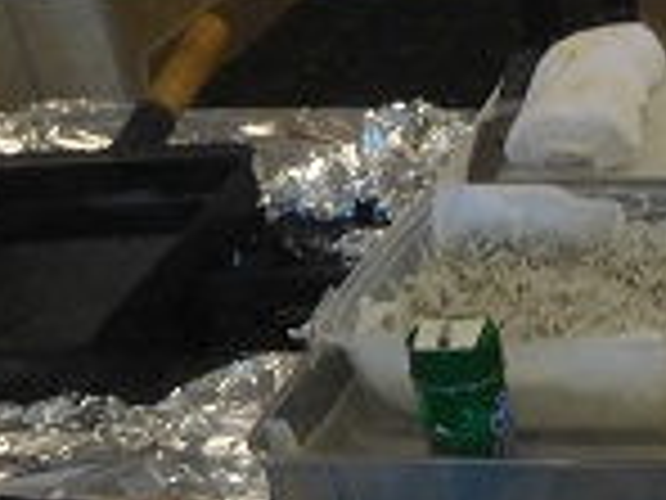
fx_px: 1501
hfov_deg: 23.0
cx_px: 790
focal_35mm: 78
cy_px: 721
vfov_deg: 17.3
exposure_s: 1/20
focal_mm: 4.5
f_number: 3.4
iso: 400
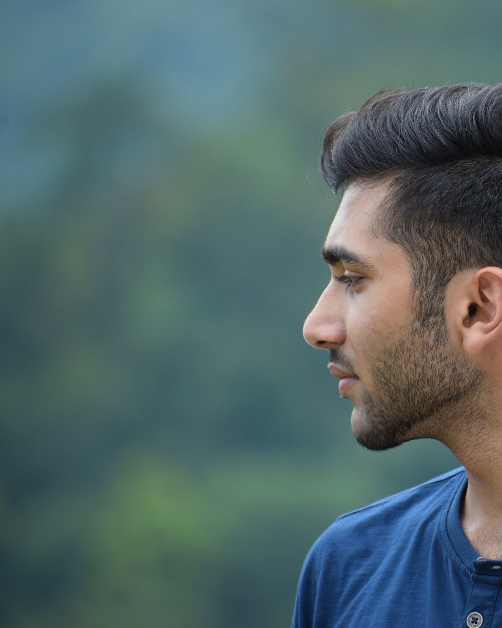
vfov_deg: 3.5
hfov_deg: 2.8
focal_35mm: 550
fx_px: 10215
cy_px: 314
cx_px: 429
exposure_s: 1/1000
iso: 500
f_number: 6
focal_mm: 260
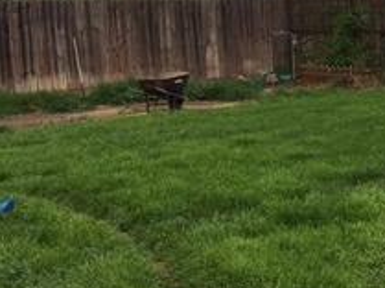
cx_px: 499
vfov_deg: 16.5
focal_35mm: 89
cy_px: 72
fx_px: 988
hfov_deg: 20.2
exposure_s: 1/1068
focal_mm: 4.15
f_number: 2.2
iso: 25
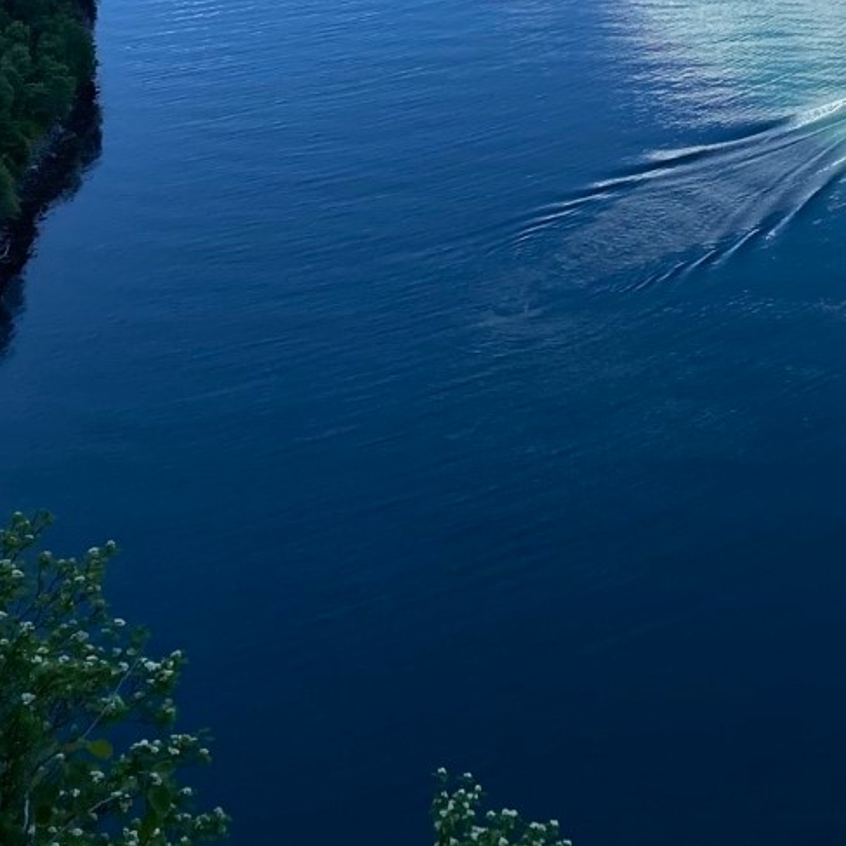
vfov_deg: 21.9
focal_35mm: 68
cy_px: -354
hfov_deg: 24.5
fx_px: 1880
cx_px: 796
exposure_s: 1/1996
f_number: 1.8
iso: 32
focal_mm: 4.25
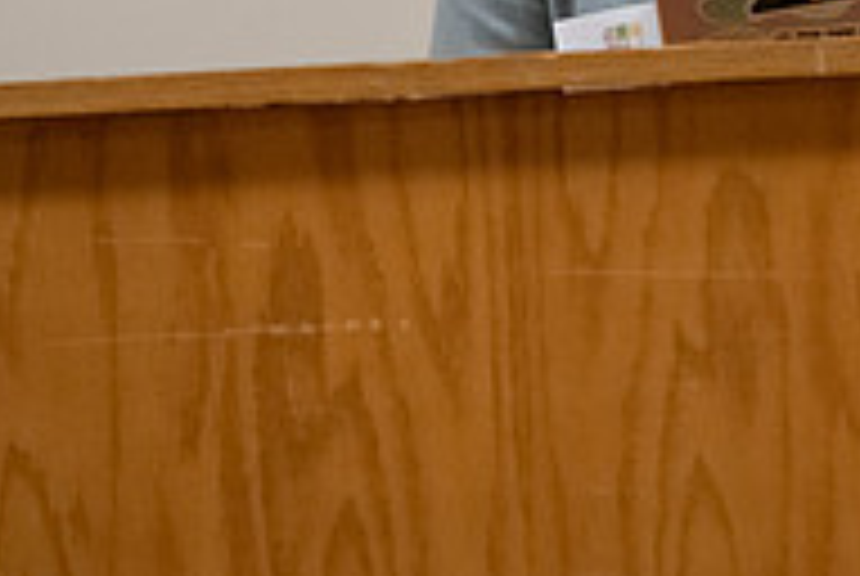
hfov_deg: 4.1
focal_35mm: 500
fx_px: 11963
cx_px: 774
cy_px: -178
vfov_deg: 2.8
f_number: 3.2
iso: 4000
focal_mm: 165
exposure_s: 1/200
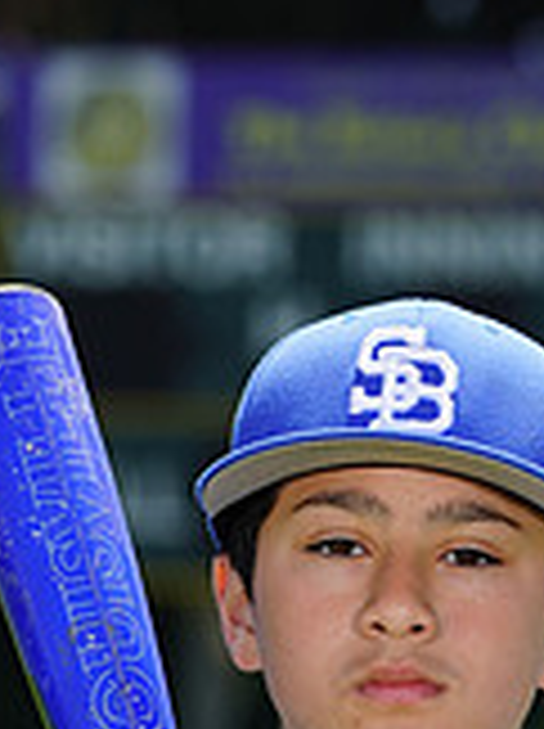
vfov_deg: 2.7
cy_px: 1044
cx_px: 263
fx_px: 15568
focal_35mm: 741
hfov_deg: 2.0
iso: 100
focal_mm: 215
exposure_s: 1/250
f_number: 8
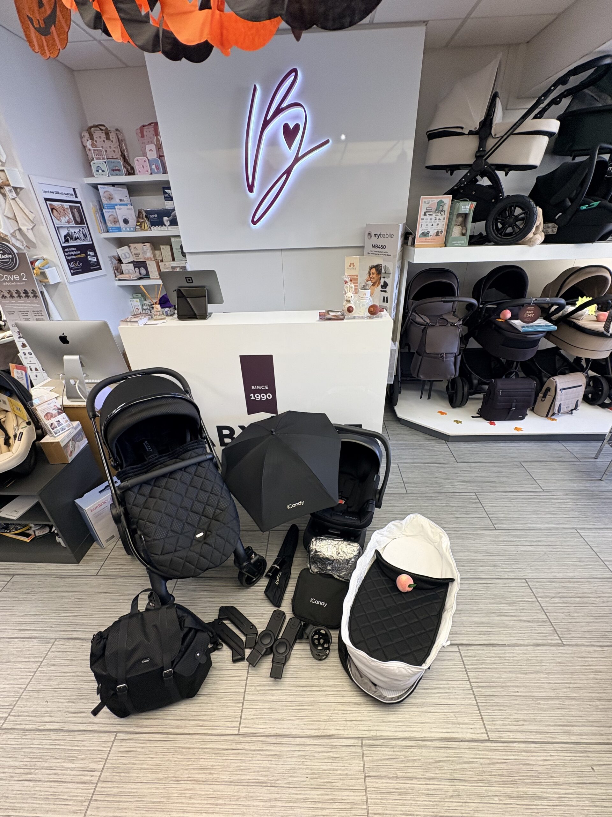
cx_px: 306
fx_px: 330
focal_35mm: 14
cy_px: 408
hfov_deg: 85.7
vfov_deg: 102.1
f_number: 2.2
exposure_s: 1/100
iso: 160
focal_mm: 2.22
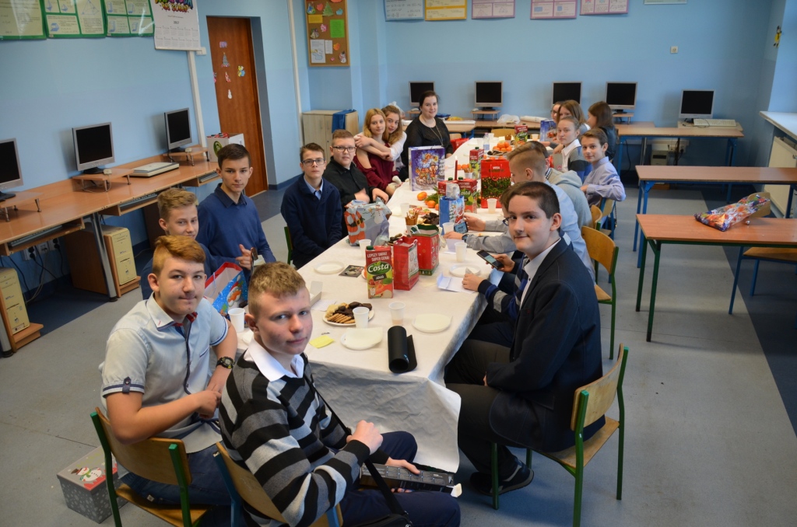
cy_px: 264
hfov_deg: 67.5
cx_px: 398
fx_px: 596
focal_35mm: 27
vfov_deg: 47.7
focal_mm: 18
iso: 500
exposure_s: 1/60
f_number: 4
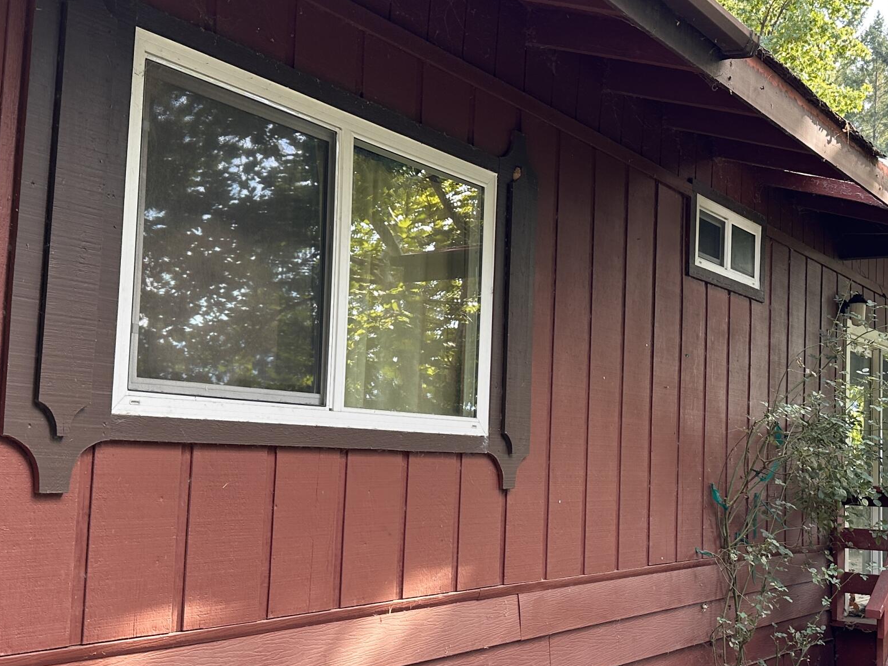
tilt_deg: +4.3
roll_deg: -1.7
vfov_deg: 31.5
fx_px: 1180
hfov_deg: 40.7
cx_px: 599
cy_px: 366
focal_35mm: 46
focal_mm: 6.86
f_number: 1.78
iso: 100
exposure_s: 1/162
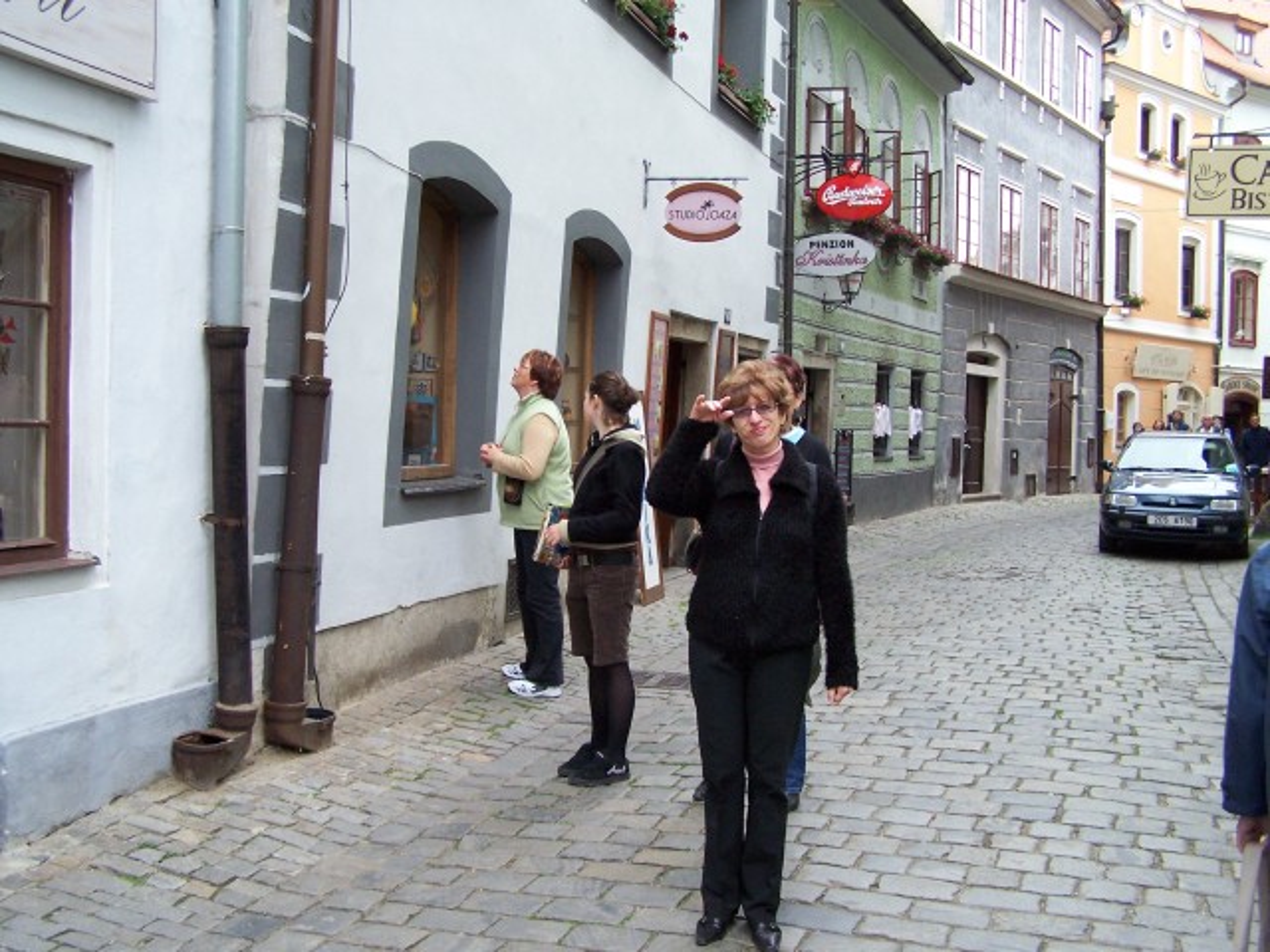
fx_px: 1394
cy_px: 476
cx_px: 635
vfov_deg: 37.7
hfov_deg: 49.0
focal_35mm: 38
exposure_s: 1/125
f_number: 2.8
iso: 140
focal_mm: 6.3
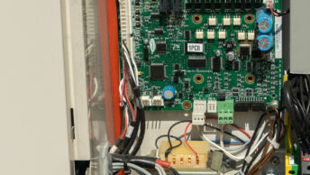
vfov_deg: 11.1
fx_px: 897
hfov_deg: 19.4
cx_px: 245
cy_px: 44
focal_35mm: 109
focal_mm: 35
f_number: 5.6
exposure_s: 1/400
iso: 125
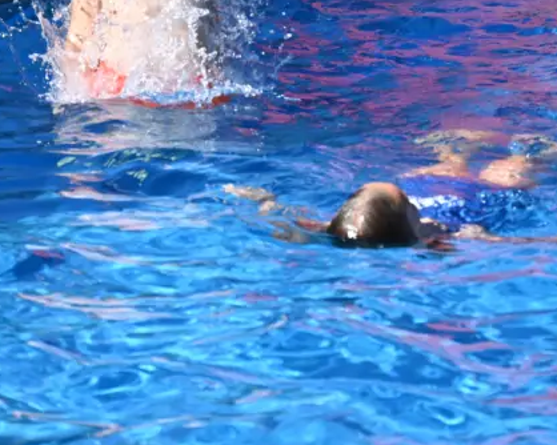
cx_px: 396
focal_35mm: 223
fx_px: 3674
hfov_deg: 8.7
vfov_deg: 6.9
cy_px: 147
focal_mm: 97
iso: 160
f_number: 6.3
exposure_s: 1/640
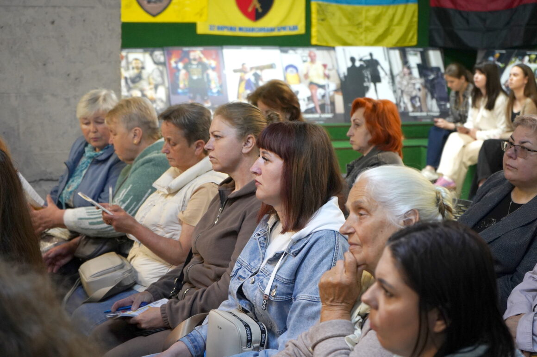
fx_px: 1043
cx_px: 268
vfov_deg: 19.4
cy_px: 178
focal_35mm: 70
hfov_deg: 28.9
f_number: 6.3
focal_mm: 70
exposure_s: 1/80
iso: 4000
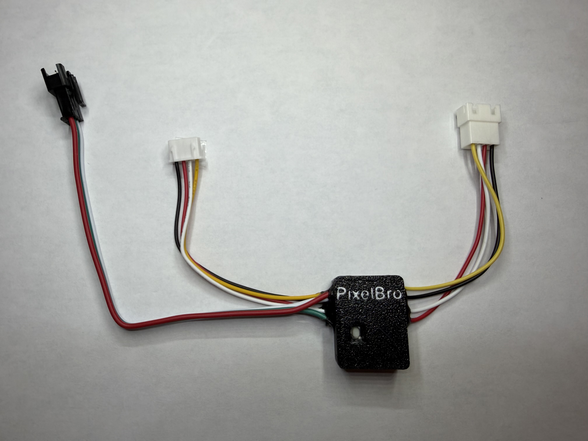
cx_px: 294
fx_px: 408
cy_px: 220
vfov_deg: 56.8
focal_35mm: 24
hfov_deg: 71.6
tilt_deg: -82.3
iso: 80
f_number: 2.2
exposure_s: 1/121
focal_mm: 2.22
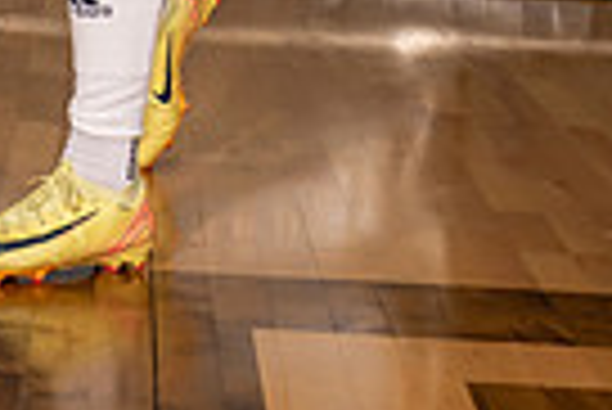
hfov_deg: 11.3
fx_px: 3097
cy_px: -577
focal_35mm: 182
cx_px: 140
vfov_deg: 7.1
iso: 800
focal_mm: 55
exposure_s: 1/320
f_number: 6.3
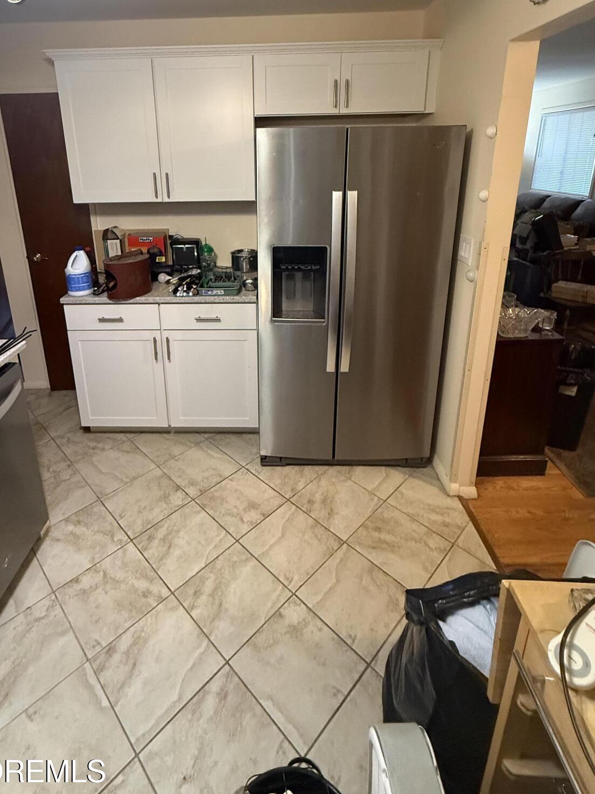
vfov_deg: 82.5
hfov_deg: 68.4
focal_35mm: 19
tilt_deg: -15.8
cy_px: 282
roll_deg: +1.2
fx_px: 436
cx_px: 258
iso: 640
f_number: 2.2
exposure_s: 1/60
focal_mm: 2.22
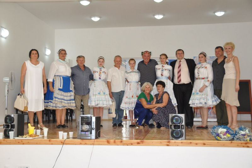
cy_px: 84
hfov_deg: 41.1
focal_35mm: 48
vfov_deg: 28.0
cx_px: 126
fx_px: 336
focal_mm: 32
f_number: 4.2
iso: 500
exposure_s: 1/60
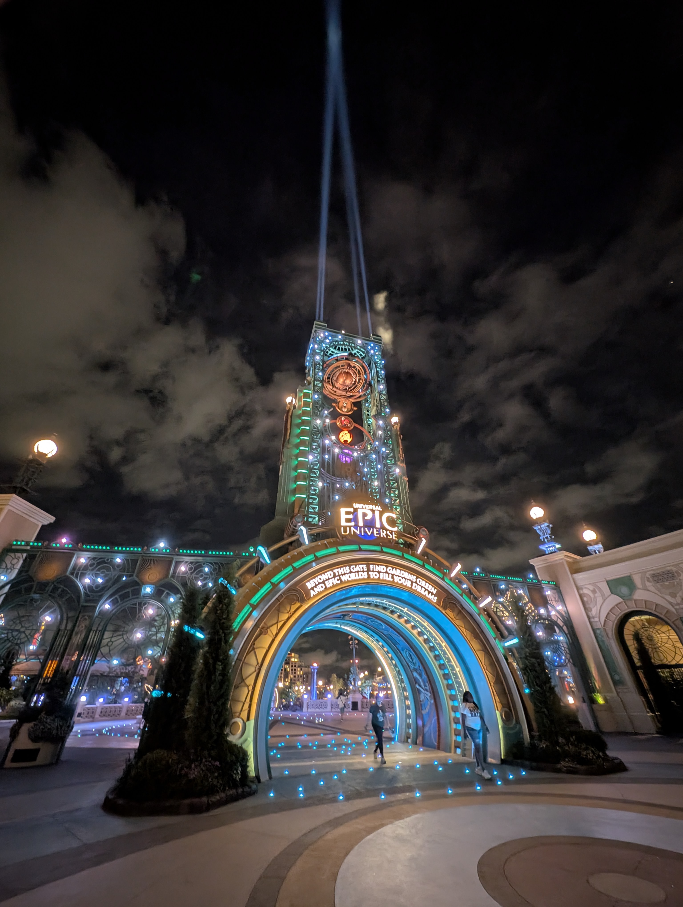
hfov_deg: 94.6
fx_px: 315
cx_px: 342
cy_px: 454
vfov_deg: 110.5
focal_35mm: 12
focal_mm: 2.23
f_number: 1.95
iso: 277
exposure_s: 1/23.8
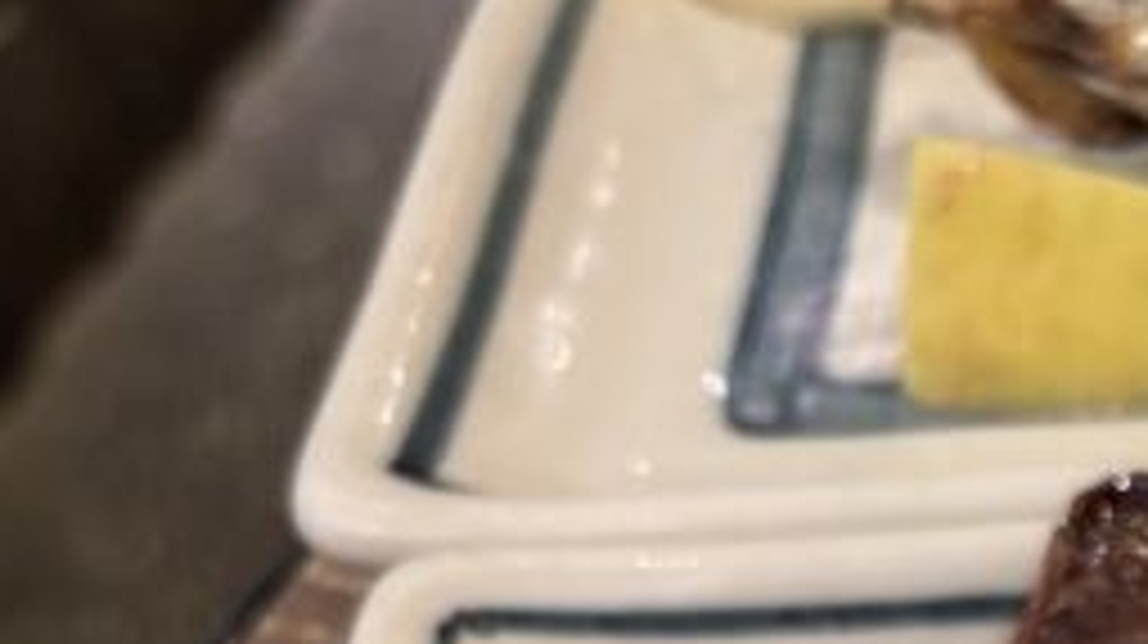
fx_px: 2707
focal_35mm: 89
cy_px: 1198
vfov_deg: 12.3
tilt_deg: -51.7
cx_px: 1778
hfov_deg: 20.2
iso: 250
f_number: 1.6
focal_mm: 5.96
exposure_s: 1/50
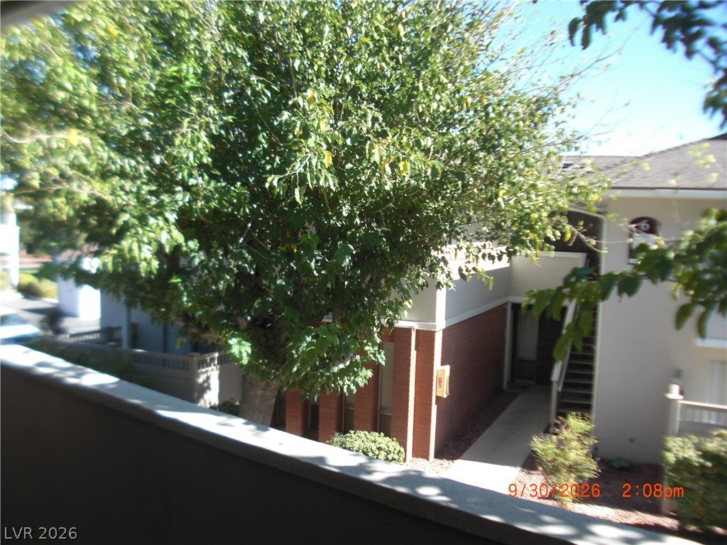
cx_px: 364
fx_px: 756
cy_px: 272
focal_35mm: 36
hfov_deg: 51.4
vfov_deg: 39.7
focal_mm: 6.3
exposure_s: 1/320
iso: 50
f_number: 2.8
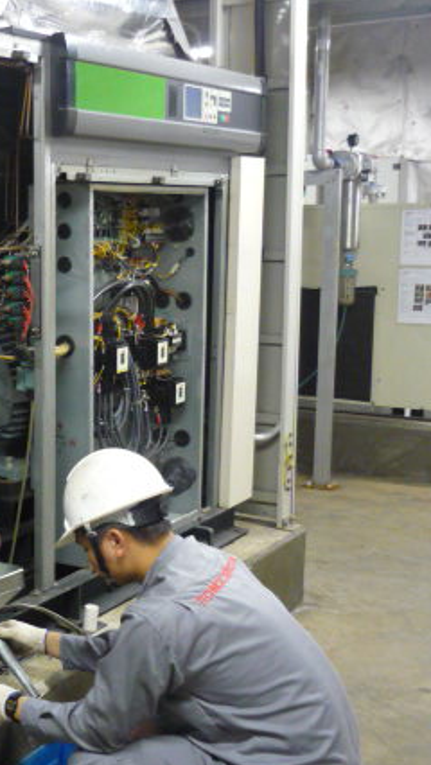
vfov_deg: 38.5
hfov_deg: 20.8
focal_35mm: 54
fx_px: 1096
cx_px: -84
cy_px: 399
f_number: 2.8
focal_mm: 5.5
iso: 400
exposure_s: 1/30
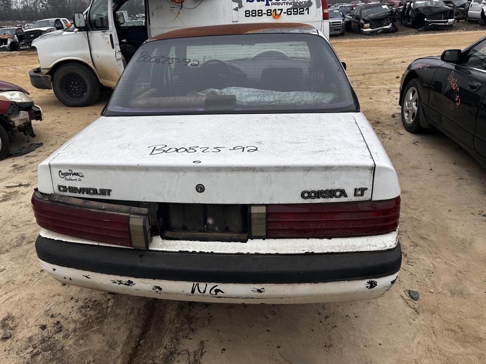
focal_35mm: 27
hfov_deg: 65.1
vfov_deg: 51.3
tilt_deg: -19.9
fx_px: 379
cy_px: 169
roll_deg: +2.1
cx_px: 216
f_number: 1.78
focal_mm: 6.86
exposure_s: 1/1587
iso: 80
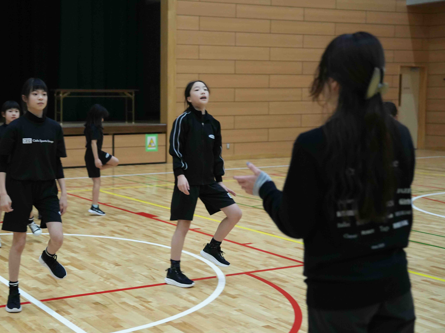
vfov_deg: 24.4
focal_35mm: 60
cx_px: 138
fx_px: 771
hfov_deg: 31.8
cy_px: 159
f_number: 2.8
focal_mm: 45
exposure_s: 1/160
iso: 5000
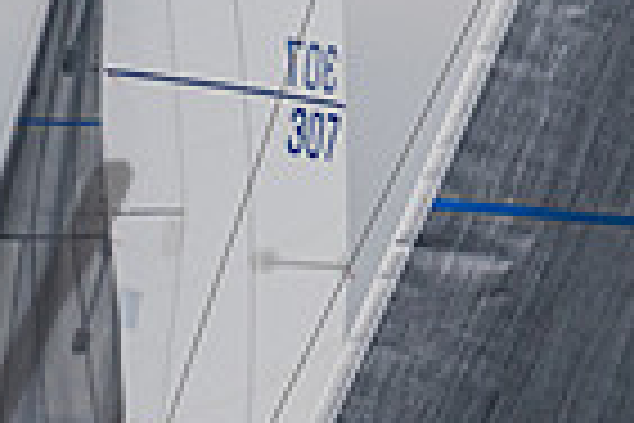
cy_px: 709
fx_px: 19265
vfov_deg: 1.3
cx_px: 394
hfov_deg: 1.9
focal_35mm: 1094
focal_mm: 200
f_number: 6.3
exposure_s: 1/640
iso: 160
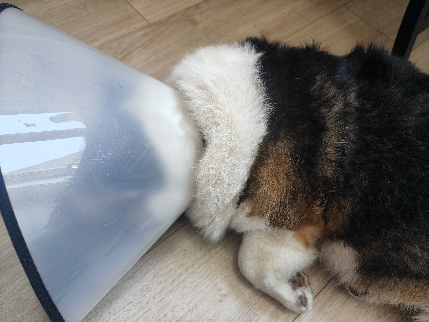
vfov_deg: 56.8
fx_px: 297
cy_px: 161
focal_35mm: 24
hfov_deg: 71.6
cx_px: 214
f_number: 1.8
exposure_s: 1/50
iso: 200
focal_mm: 5.59
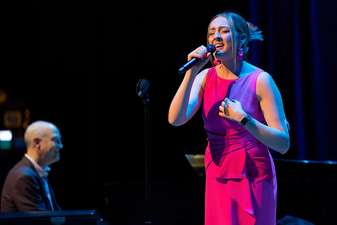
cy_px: 112
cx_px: 168
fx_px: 3380
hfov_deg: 5.7
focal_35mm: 361
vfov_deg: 3.8
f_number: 5.6
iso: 4000
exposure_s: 1/250
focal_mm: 361
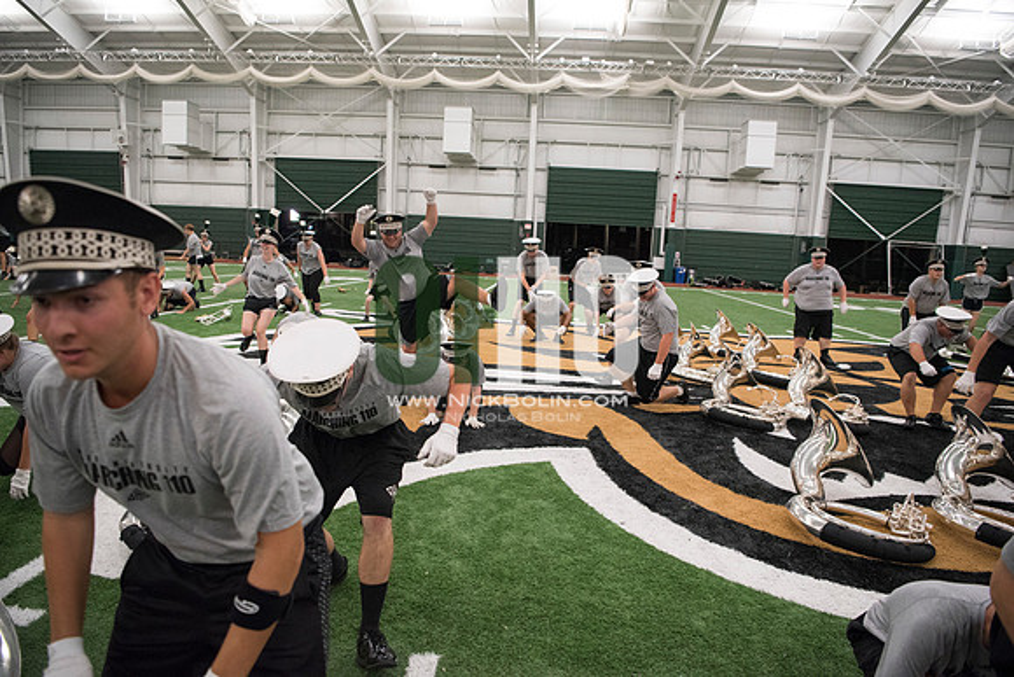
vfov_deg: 53.2
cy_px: 338
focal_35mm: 24
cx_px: 507
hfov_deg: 73.7
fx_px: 676
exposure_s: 1/320
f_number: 3.2
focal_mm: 24
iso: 3200
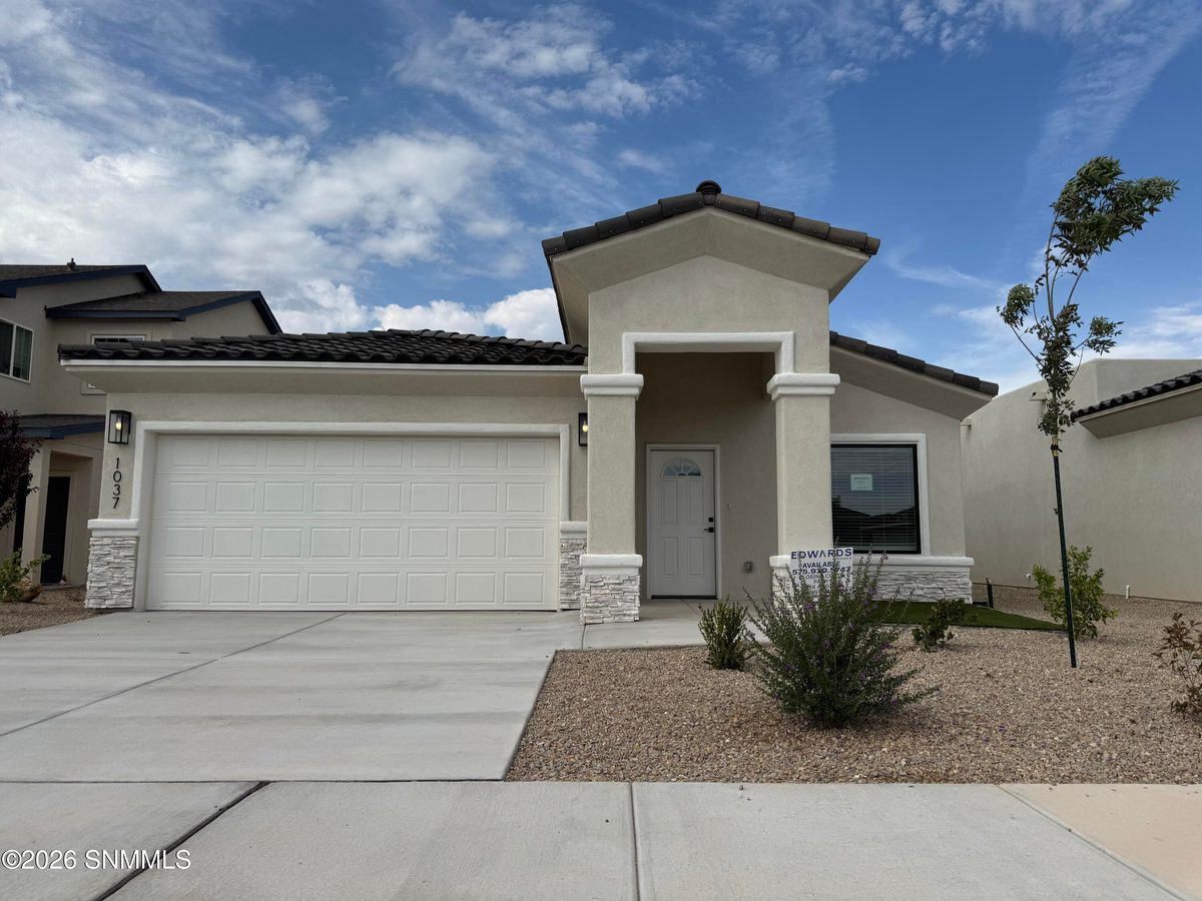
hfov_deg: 71.6
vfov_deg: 56.8
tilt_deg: +5.3
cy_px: 450
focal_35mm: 24
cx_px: 601
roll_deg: -0.2
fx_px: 833
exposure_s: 1/5814
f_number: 1.78
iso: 80
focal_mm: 6.76
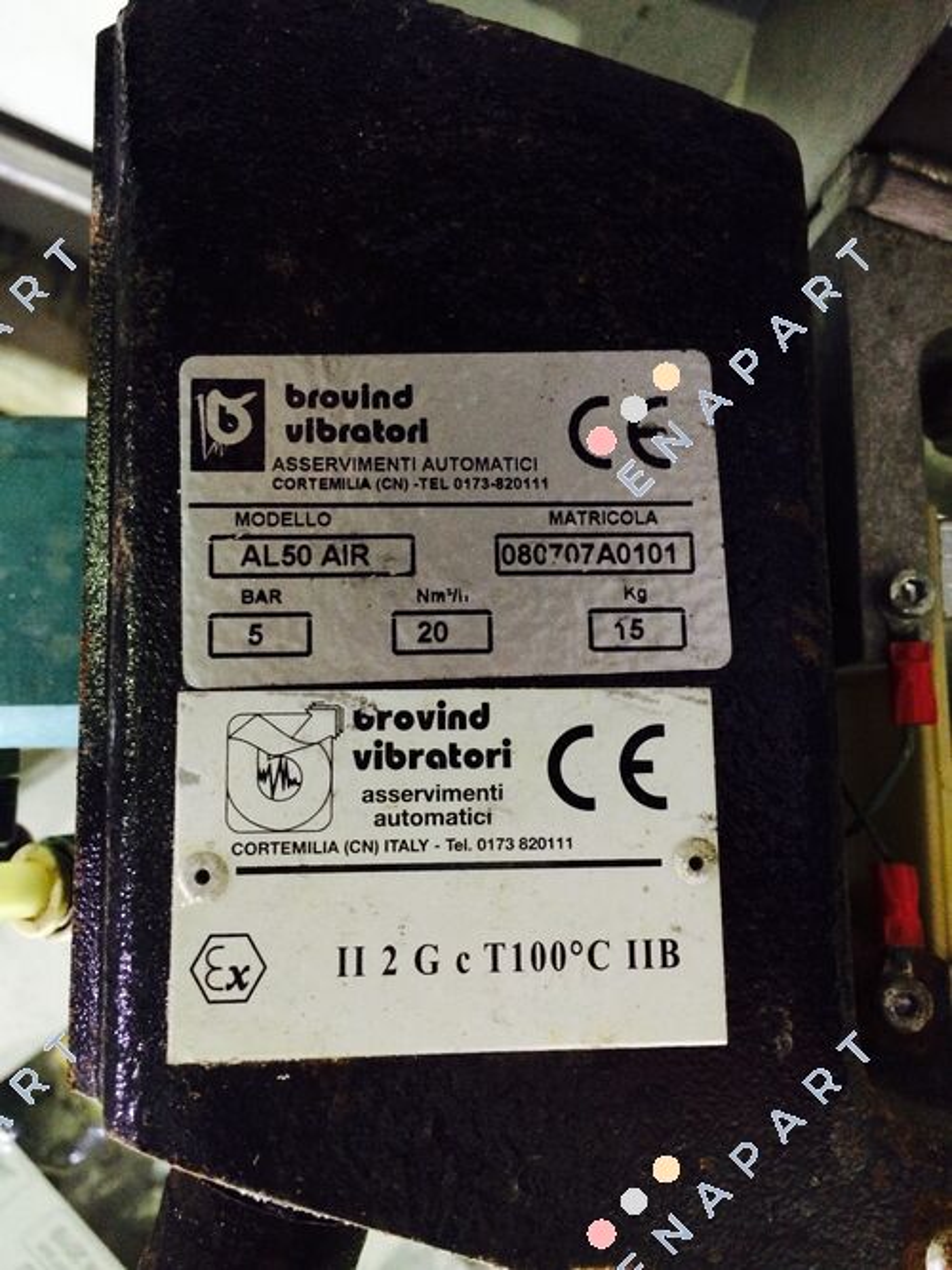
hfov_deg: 48.2
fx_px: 1064
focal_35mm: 29
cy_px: 635
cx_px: 476
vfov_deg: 61.7
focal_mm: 4.15
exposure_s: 1/15
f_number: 2.2
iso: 320
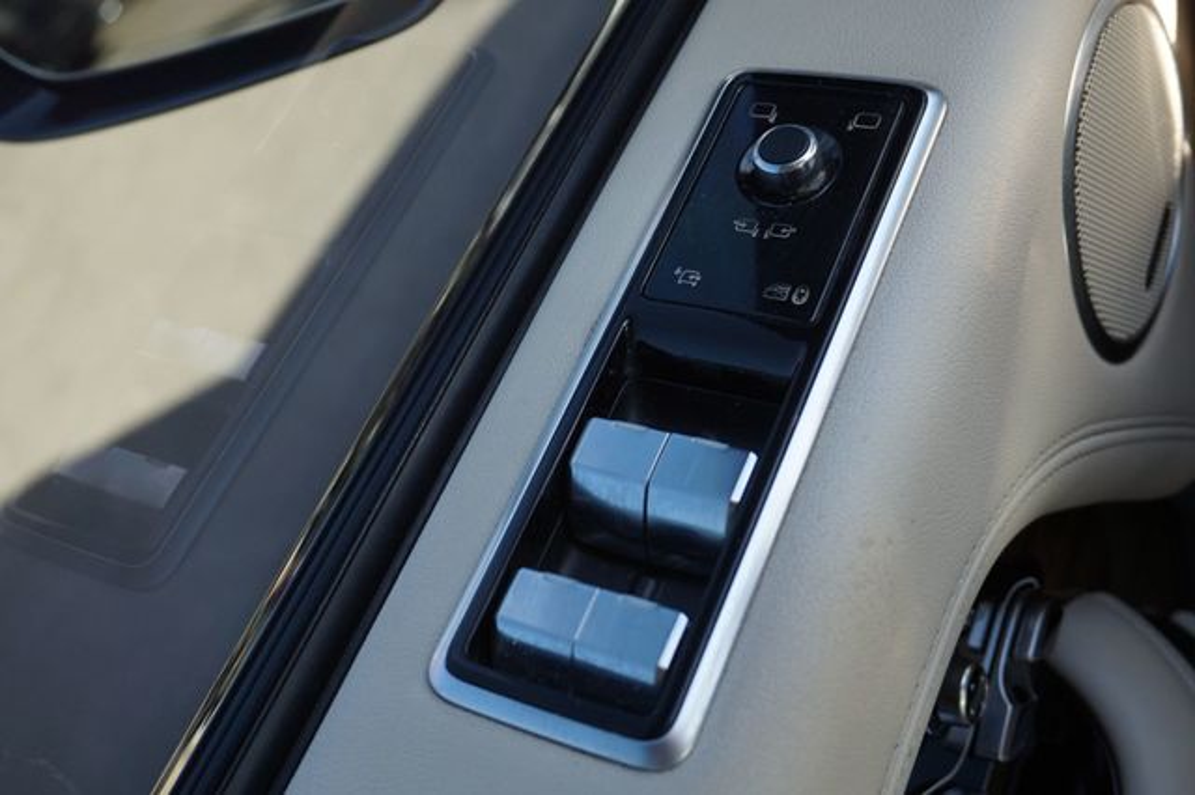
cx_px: 598
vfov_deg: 34.2
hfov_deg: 49.6
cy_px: 398
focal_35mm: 39
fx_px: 1294
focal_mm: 26
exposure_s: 1/60
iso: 100
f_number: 5
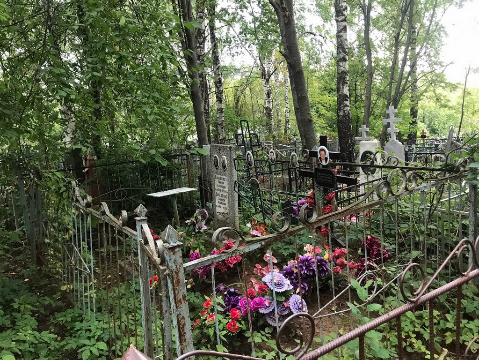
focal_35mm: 28
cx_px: 240
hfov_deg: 63.4
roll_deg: +7.3
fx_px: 387
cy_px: 180
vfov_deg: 49.7
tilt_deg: -10.3
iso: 40
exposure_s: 1/20
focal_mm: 3.99
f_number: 1.8
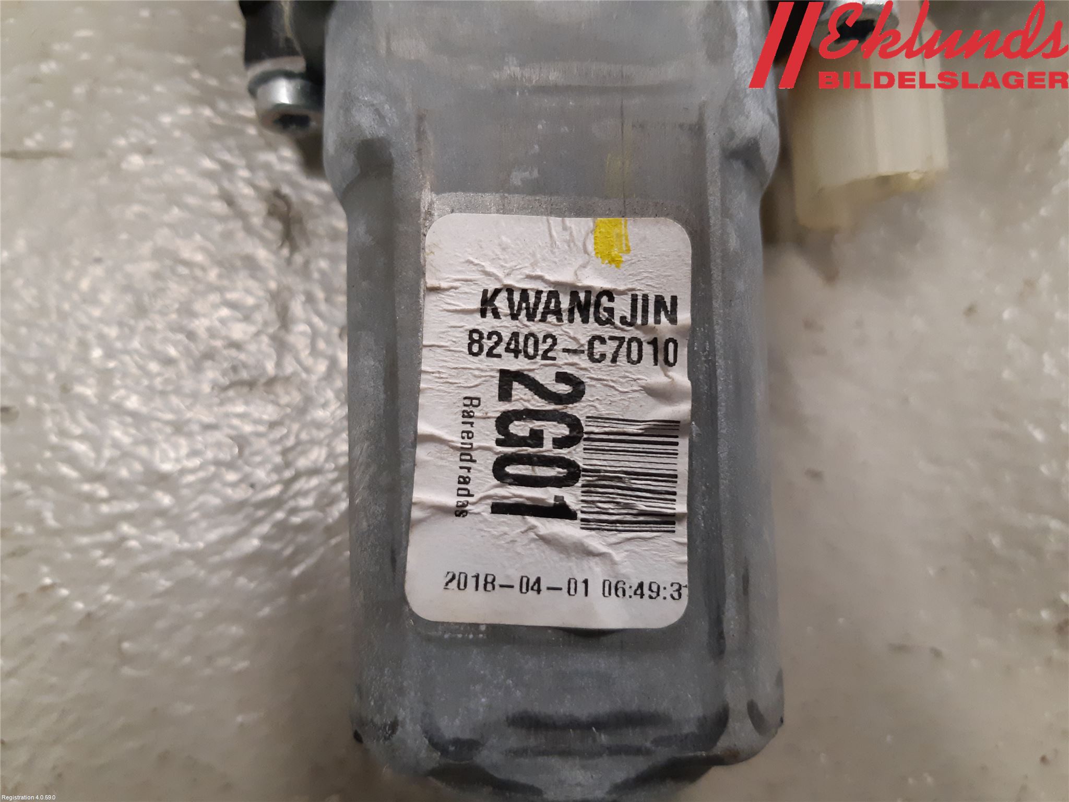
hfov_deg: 67.3
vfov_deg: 53.1
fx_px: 803
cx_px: 534
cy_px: 401
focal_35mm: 26
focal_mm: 3.93
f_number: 1.7
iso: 250
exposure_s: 1/50
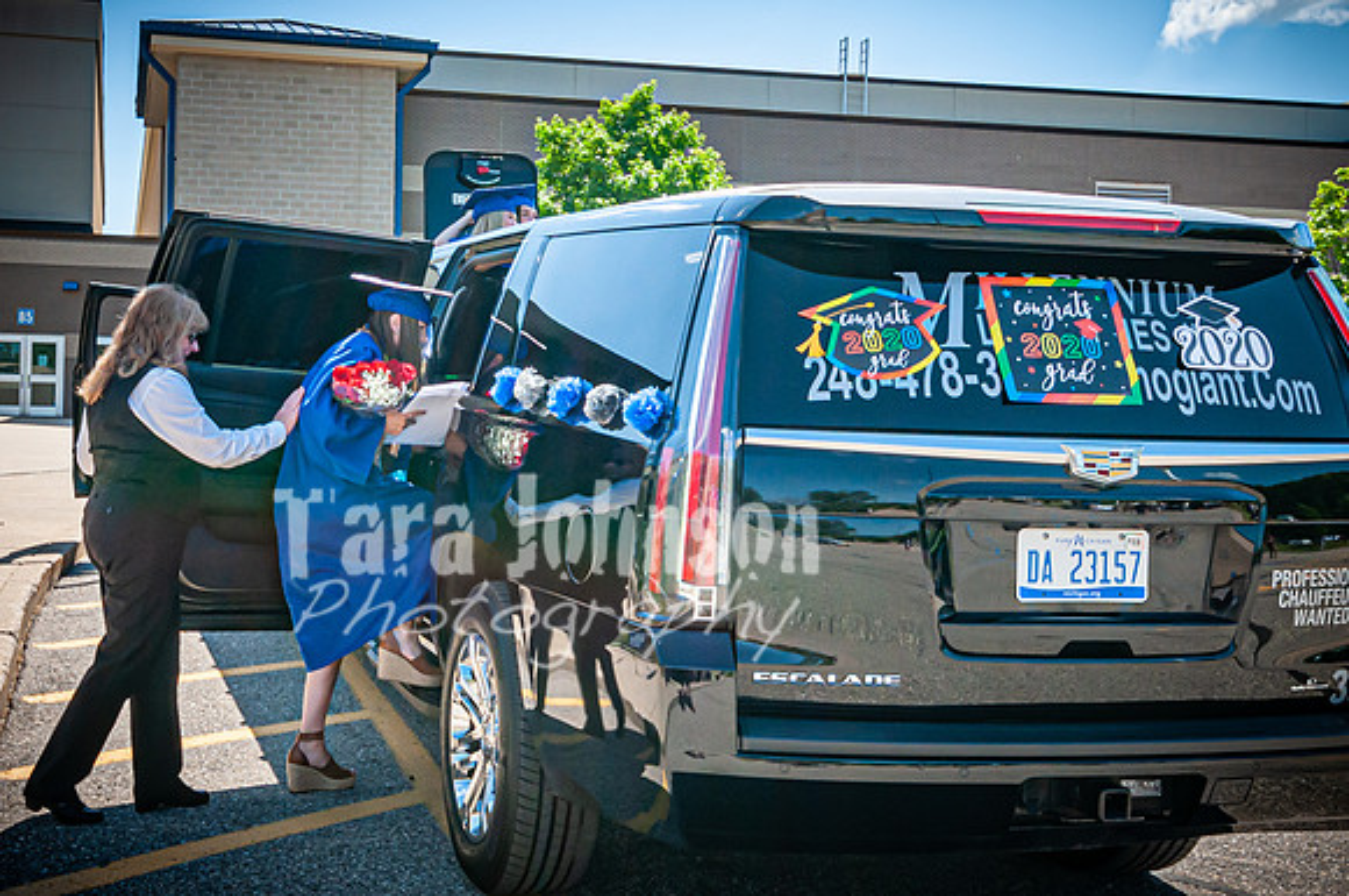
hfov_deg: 43.4
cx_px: 467
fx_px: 1674
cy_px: 405
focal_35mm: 45
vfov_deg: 29.9
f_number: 8
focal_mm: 19
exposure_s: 1/250
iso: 200
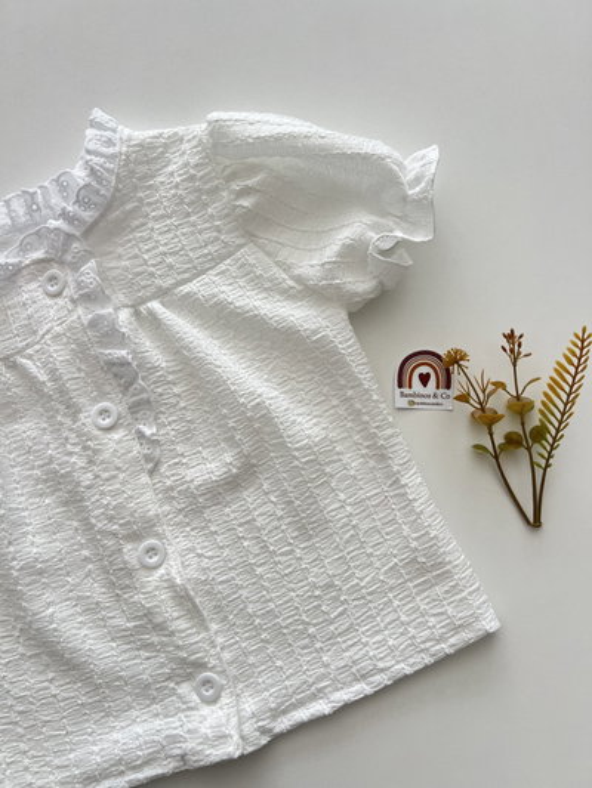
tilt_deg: -83.8
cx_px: 296
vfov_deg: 67.3
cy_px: 394
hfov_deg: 53.1
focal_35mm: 26
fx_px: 593
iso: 50
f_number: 1.5
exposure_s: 1/431
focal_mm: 5.7
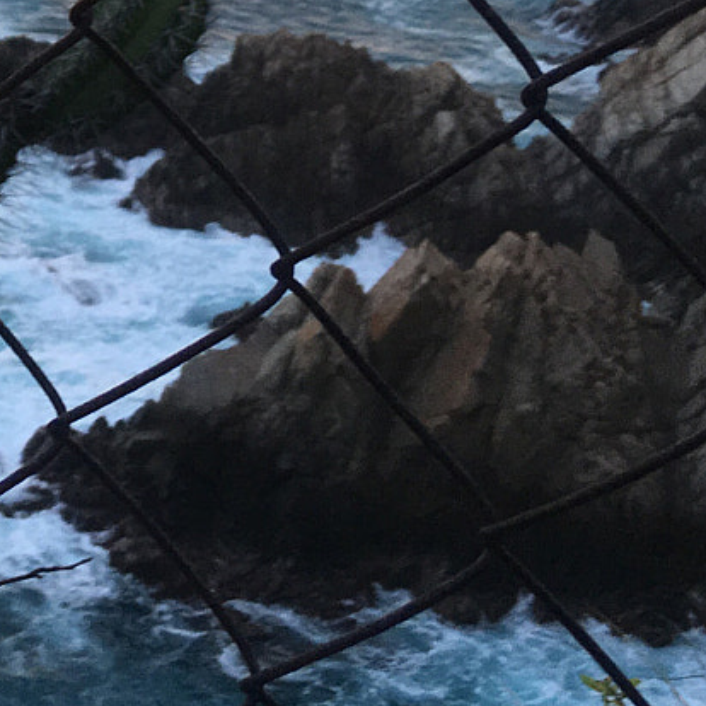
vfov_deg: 16.4
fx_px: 2284
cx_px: -367
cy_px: -263
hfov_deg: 16.0
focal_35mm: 99
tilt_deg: -11.1
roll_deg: -1.9
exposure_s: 1/60
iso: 32
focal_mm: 4.15
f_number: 2.2
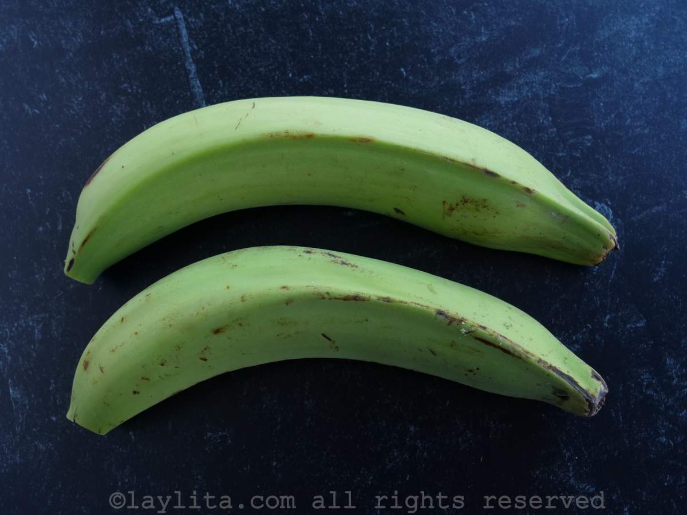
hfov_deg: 42.9
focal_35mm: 44
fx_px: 873
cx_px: 344
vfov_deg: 32.9
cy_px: 258
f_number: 5
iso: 500
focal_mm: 22
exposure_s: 1/60
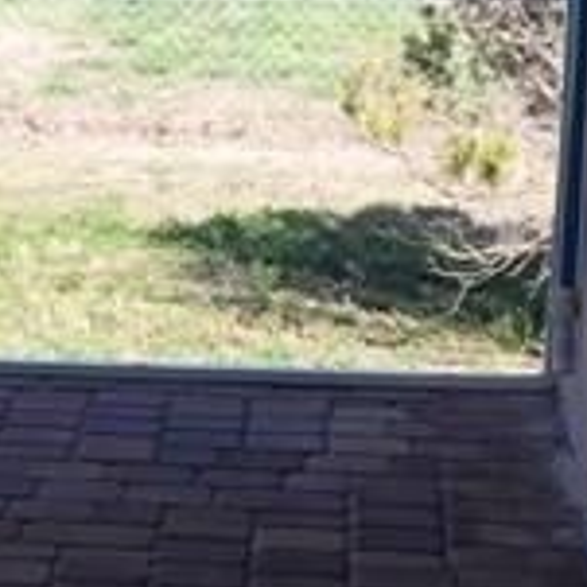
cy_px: 307
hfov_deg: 9.6
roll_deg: +0.5
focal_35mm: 174
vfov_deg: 10.0
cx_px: -474
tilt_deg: -11.0
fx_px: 3338
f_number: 2.2
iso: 32
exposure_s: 1/427
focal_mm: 4.15
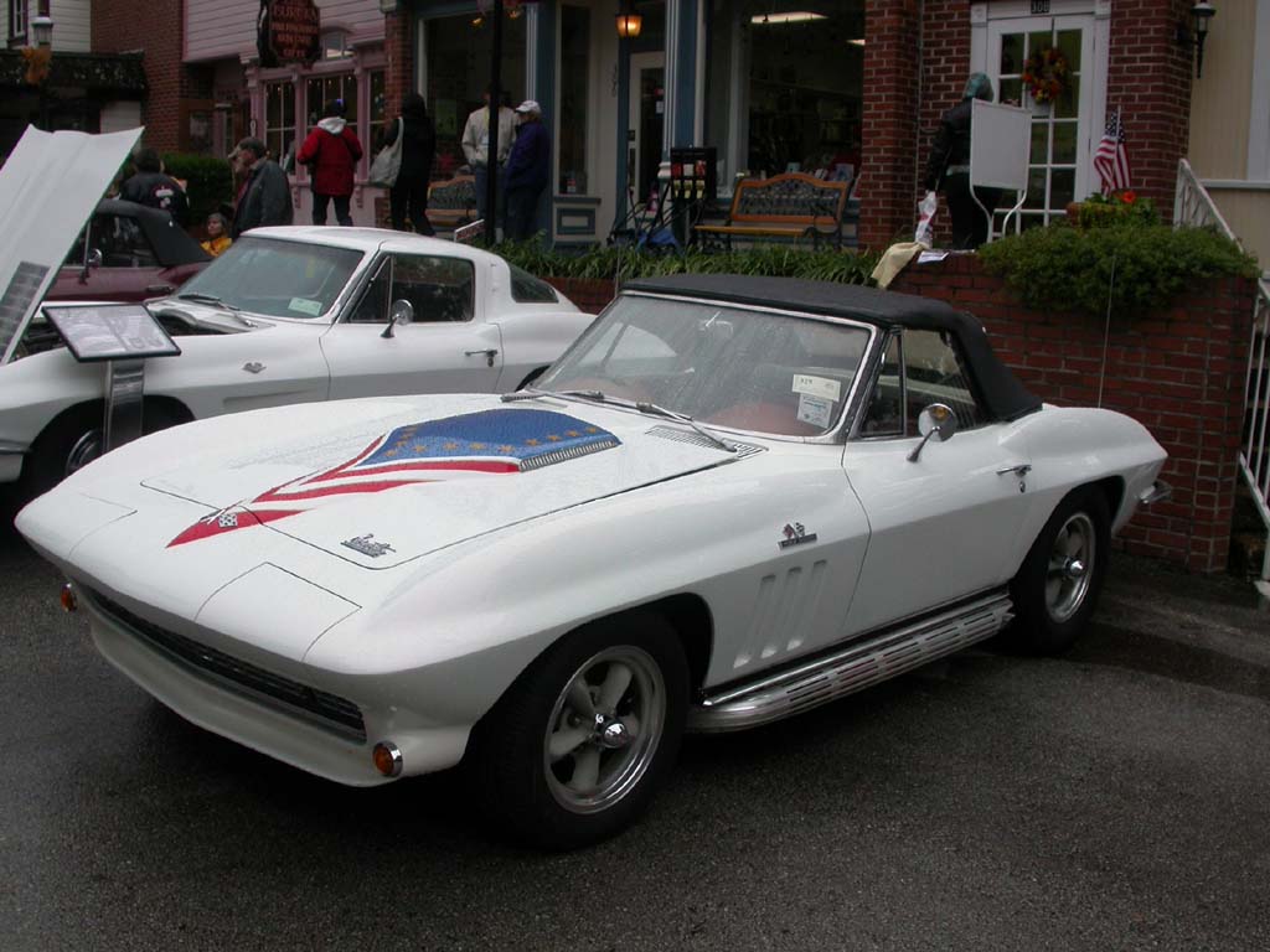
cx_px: 635
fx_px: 1394
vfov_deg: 37.7
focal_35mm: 38
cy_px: 476
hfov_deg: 49.0
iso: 100
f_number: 5.3
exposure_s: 1/159
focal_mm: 7.85
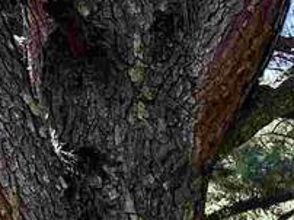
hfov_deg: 10.3
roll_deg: +1.2
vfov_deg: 8.4
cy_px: 479
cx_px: 728
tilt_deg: +1.5
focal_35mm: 165
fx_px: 1400
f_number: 1.5
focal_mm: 5.7
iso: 50
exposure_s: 1/513
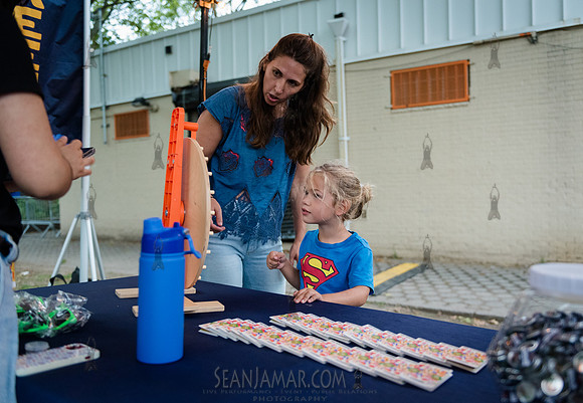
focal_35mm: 32
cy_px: 205
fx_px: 525
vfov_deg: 42.0
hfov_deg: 58.0
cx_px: 314
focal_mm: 29
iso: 3200
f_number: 2.8
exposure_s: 1/100
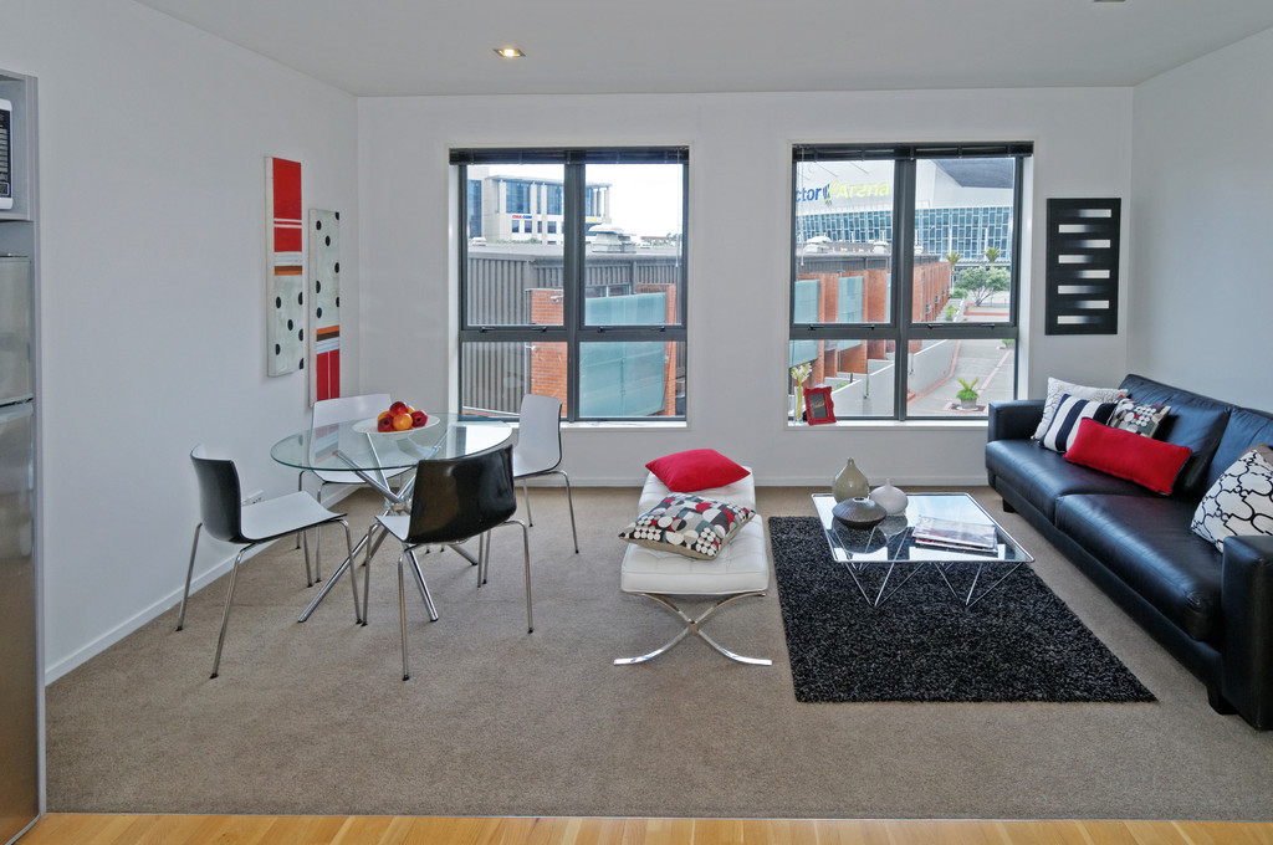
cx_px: 636
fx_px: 636
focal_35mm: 18
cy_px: 422
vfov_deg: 67.2
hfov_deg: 90.1
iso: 200
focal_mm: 12
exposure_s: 1/60
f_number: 9
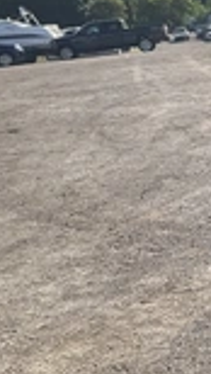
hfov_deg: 12.5
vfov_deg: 25.6
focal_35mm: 82
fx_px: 813
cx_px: 454
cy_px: 97
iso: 25
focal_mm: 3
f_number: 1.8
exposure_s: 1/2141
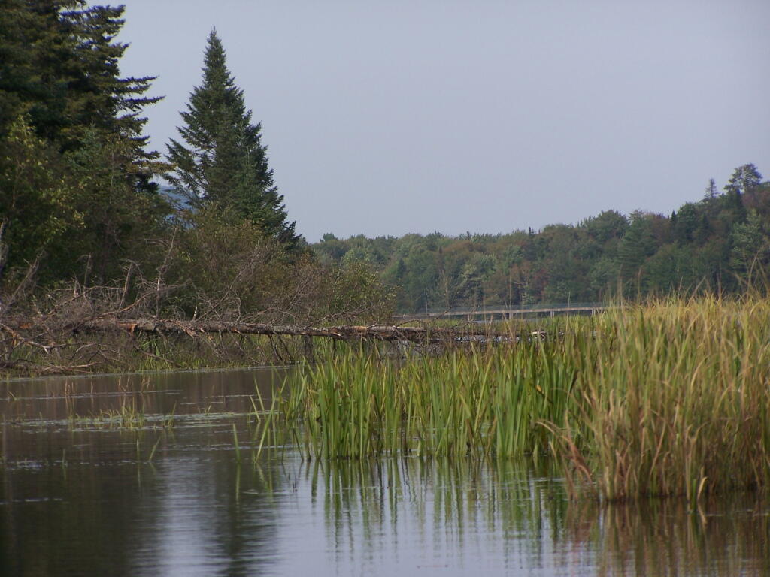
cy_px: 288
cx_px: 385
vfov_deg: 6.2
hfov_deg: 8.3
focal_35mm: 238
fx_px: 5294
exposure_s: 1/640
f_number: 4.5
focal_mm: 39.5
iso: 80
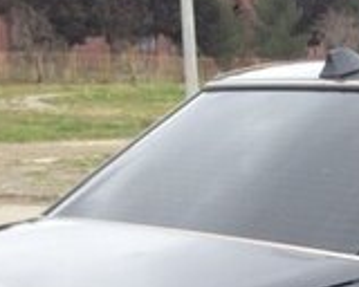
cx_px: 438
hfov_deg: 14.0
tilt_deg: -14.9
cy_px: 454
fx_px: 1413
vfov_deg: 11.1
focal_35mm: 133
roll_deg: -1.2
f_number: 2.4
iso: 50
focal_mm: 4.12
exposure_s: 1/147
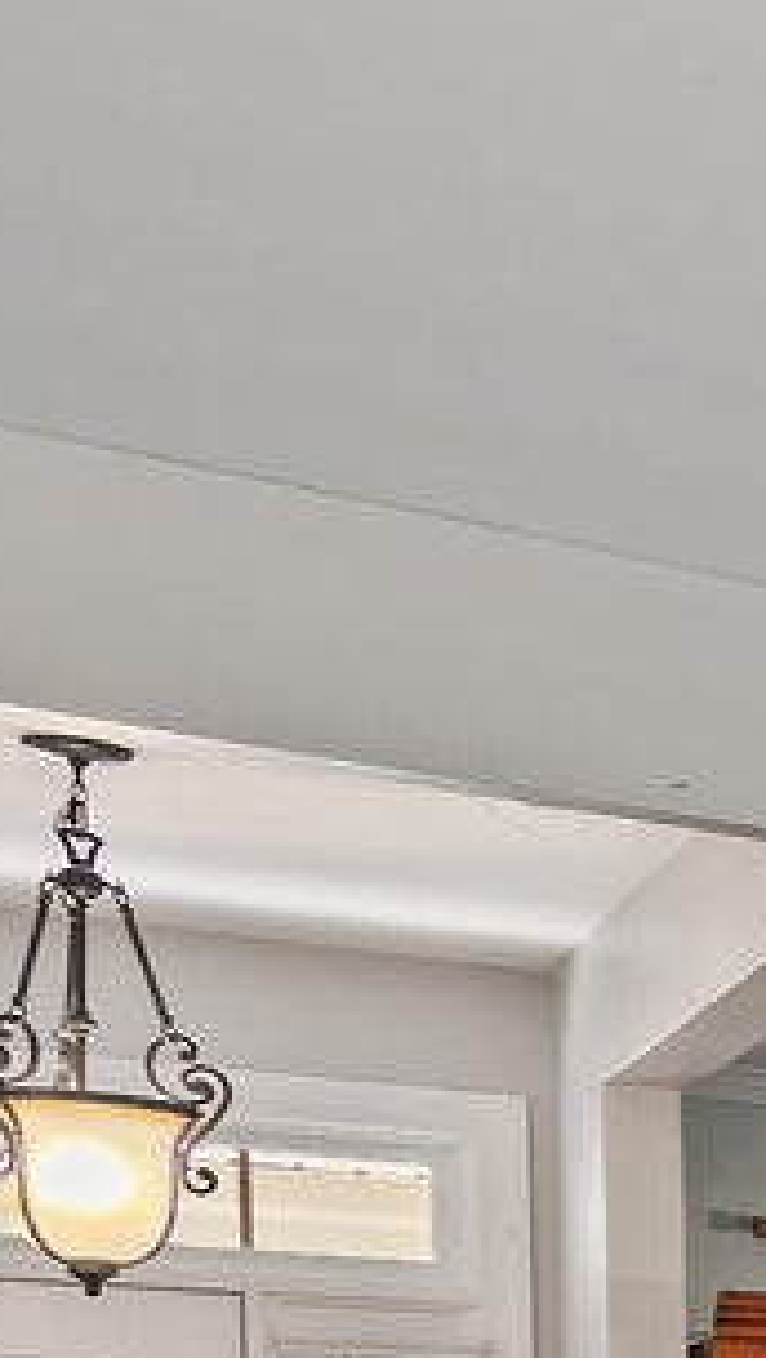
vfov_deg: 23.8
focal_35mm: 79
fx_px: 2847
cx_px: 3033
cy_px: 1732
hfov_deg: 8.3
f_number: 4.5
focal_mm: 10
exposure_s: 1.3
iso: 100
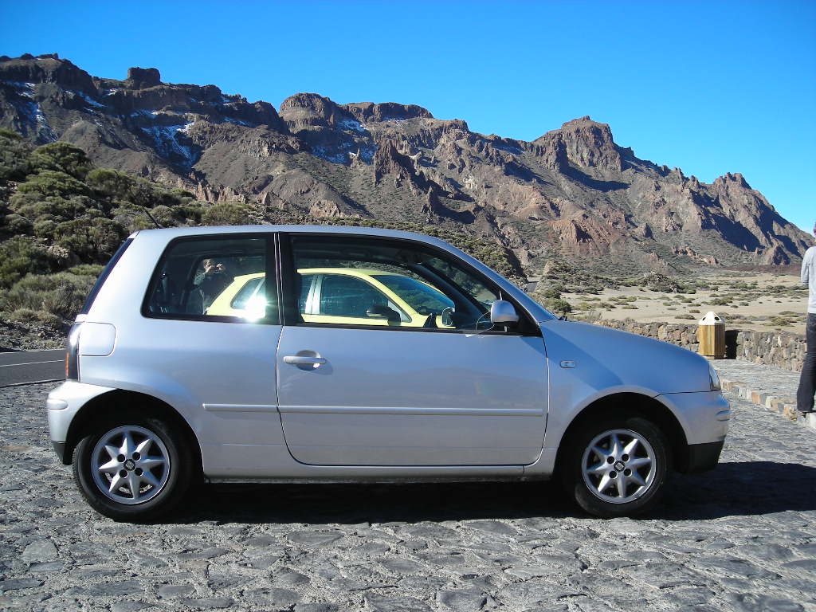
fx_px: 896
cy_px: 306
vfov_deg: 37.7
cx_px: 408
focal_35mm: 38
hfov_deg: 49.0
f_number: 3.2
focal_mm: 6.3
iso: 50
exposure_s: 1/504
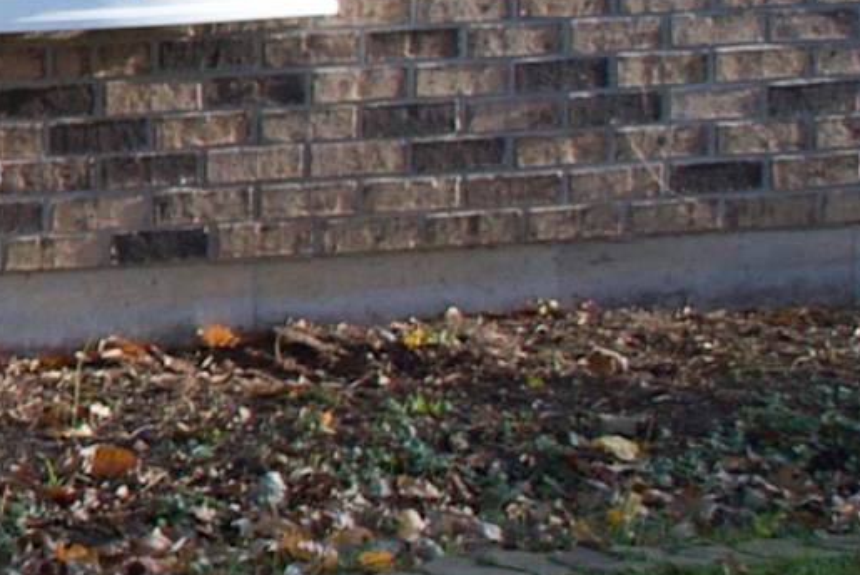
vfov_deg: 6.9
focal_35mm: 197
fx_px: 4709
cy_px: -311
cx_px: -1453
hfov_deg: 9.0
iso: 100
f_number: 6.3
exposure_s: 1/160
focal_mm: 22
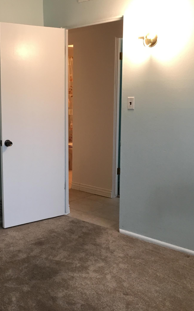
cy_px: 150
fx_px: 372
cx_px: 36
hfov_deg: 28.5
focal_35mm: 44
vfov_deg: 45.3
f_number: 2.2
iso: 50
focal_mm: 4.15
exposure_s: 1/15
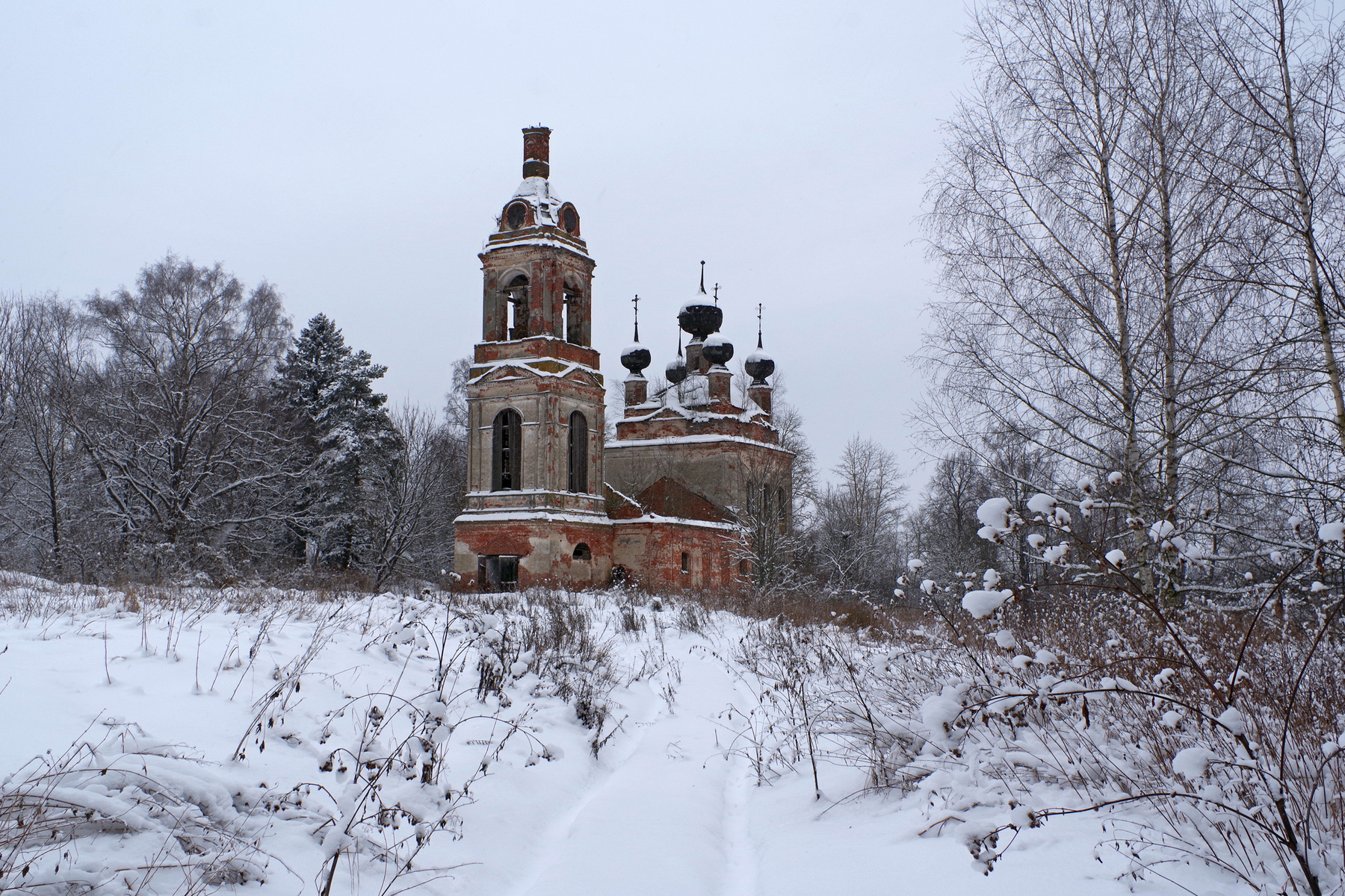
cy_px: 448
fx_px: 1158
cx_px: 672
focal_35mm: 31
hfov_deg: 60.3
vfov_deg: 42.3
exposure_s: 1/100
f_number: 8
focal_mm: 21
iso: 100
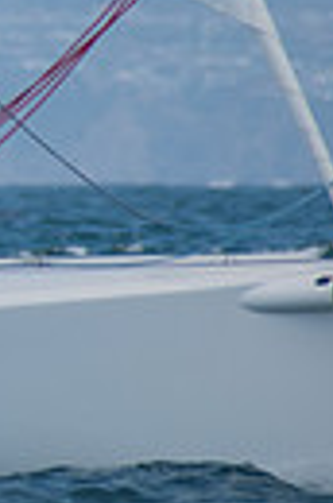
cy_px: 75
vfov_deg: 1.2
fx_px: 23754
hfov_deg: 0.8
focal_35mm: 1703
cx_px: -654
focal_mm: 250
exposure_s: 1/1250
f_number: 8
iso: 400
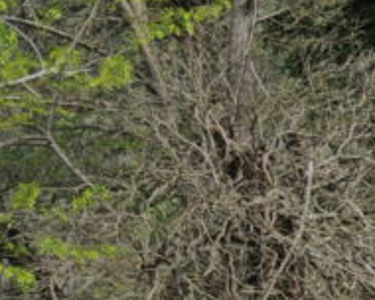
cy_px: 560
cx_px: 1111
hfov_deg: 6.3
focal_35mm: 284
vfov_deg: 5.4
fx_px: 3152
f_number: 11
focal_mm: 32
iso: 640
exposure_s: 1/500
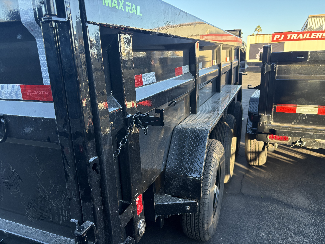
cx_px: 162
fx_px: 244
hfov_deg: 67.3
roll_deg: +3.4
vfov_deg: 53.1
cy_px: 122
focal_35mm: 26
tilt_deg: -14.2
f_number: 1.6
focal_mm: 5.96
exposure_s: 1/239
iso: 100
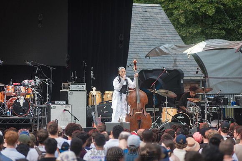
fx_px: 1345
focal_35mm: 200
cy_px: 80
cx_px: 121
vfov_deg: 6.9
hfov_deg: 10.3
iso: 800
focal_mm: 200
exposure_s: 1/400
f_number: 3.2
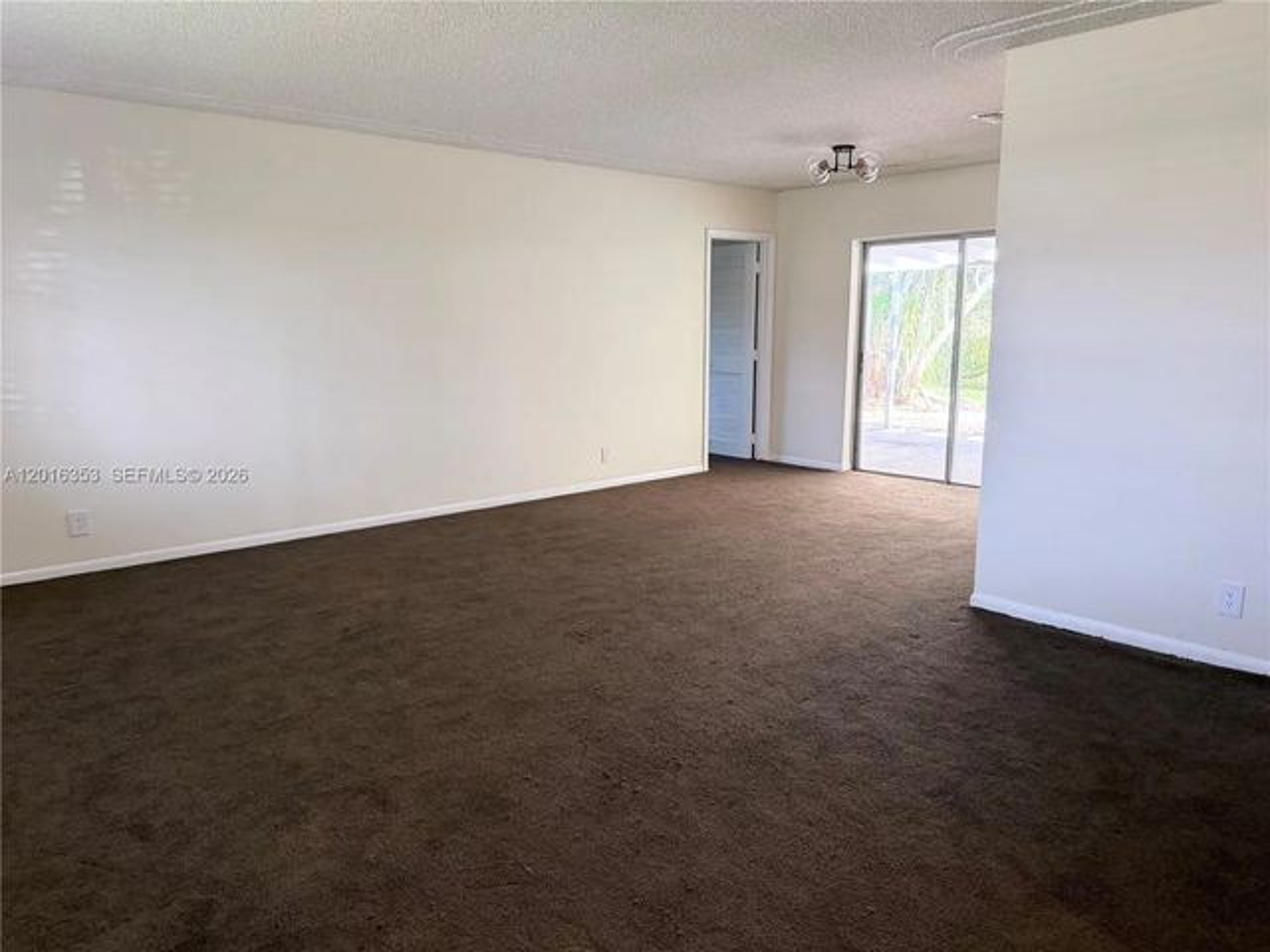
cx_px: 635
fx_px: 881
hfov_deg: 71.6
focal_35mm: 24
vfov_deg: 56.8
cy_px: 476
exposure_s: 1/74
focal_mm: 6.76
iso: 200
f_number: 1.78
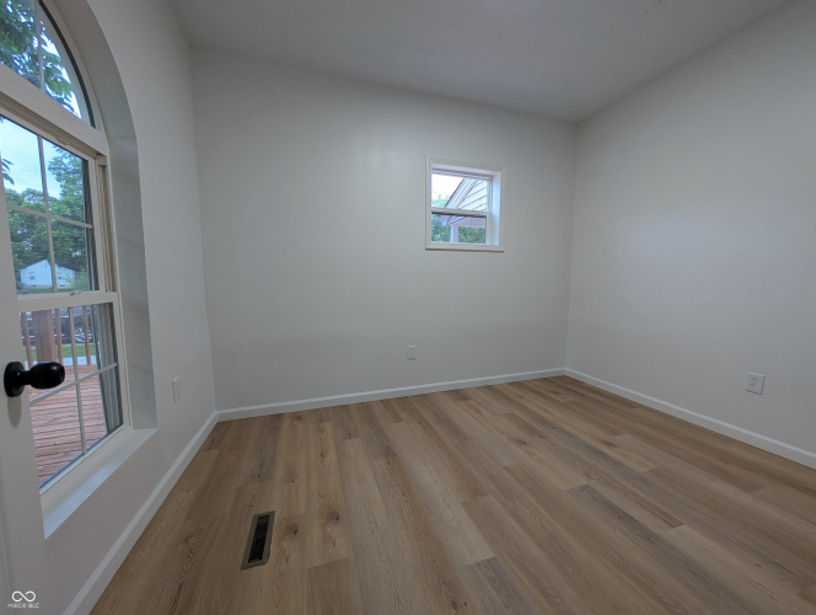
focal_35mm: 12
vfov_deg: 94.6
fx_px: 283
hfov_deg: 110.5
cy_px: 308
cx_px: 408
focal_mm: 2.02
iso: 55
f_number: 1.7
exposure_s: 1/38.1
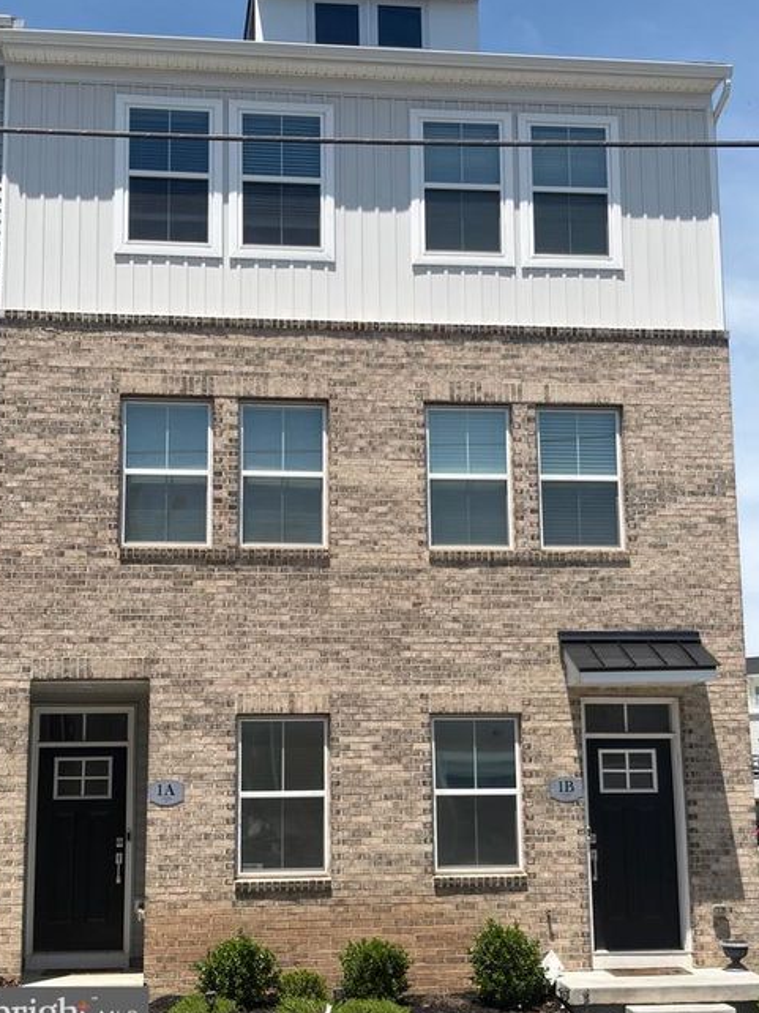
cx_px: 372
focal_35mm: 54
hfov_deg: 27.0
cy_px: 517
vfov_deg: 35.6
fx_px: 1580
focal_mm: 5.96
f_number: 1.6
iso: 32
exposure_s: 1/3831
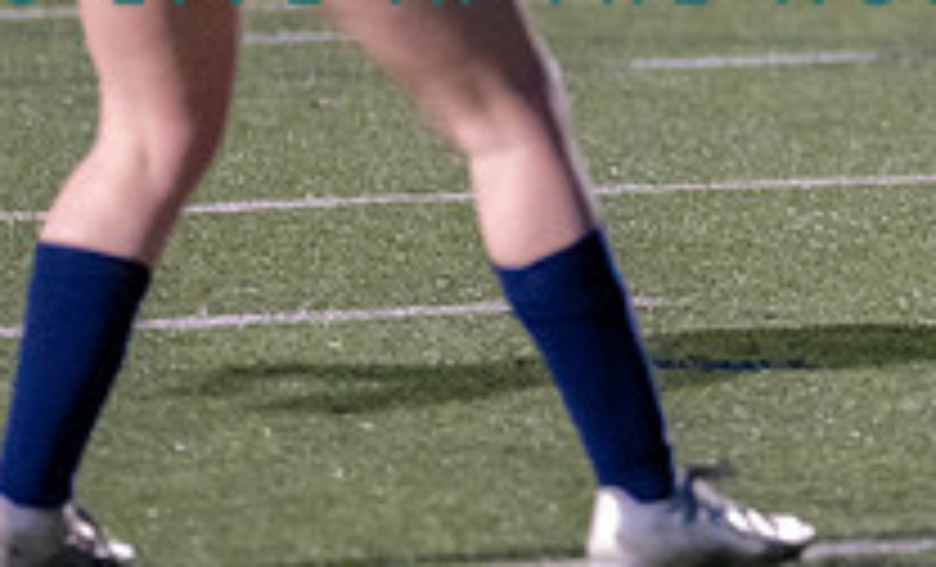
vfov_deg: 1.9
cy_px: -108
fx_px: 17350
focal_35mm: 686
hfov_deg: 3.1
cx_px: 1343
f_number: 2.8
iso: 4000
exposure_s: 1/1000
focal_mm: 168
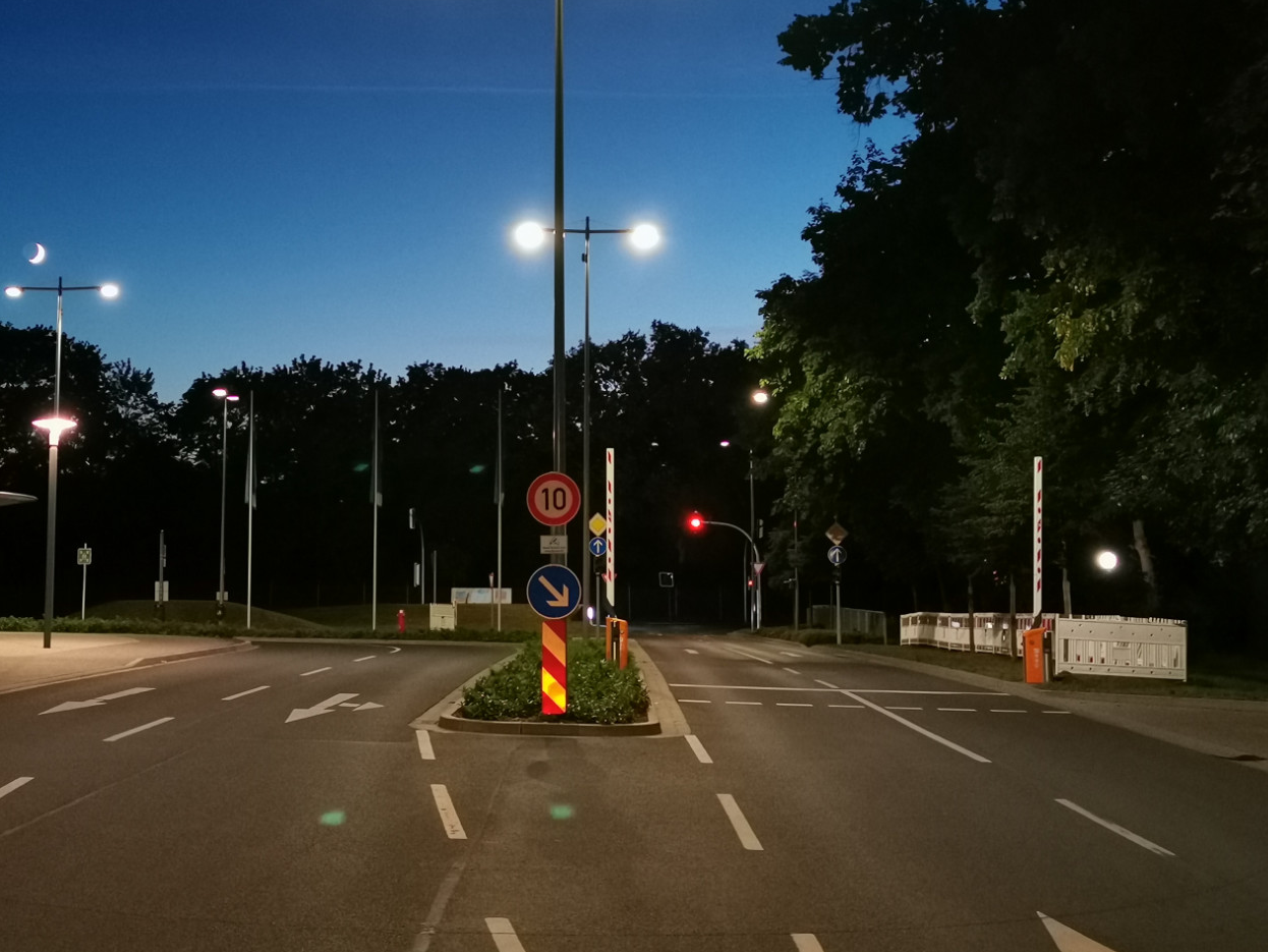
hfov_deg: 36.7
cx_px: 540
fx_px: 1905
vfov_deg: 28.0
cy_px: 392
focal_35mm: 52
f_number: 1.6
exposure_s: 1/20
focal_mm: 5.6
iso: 1250
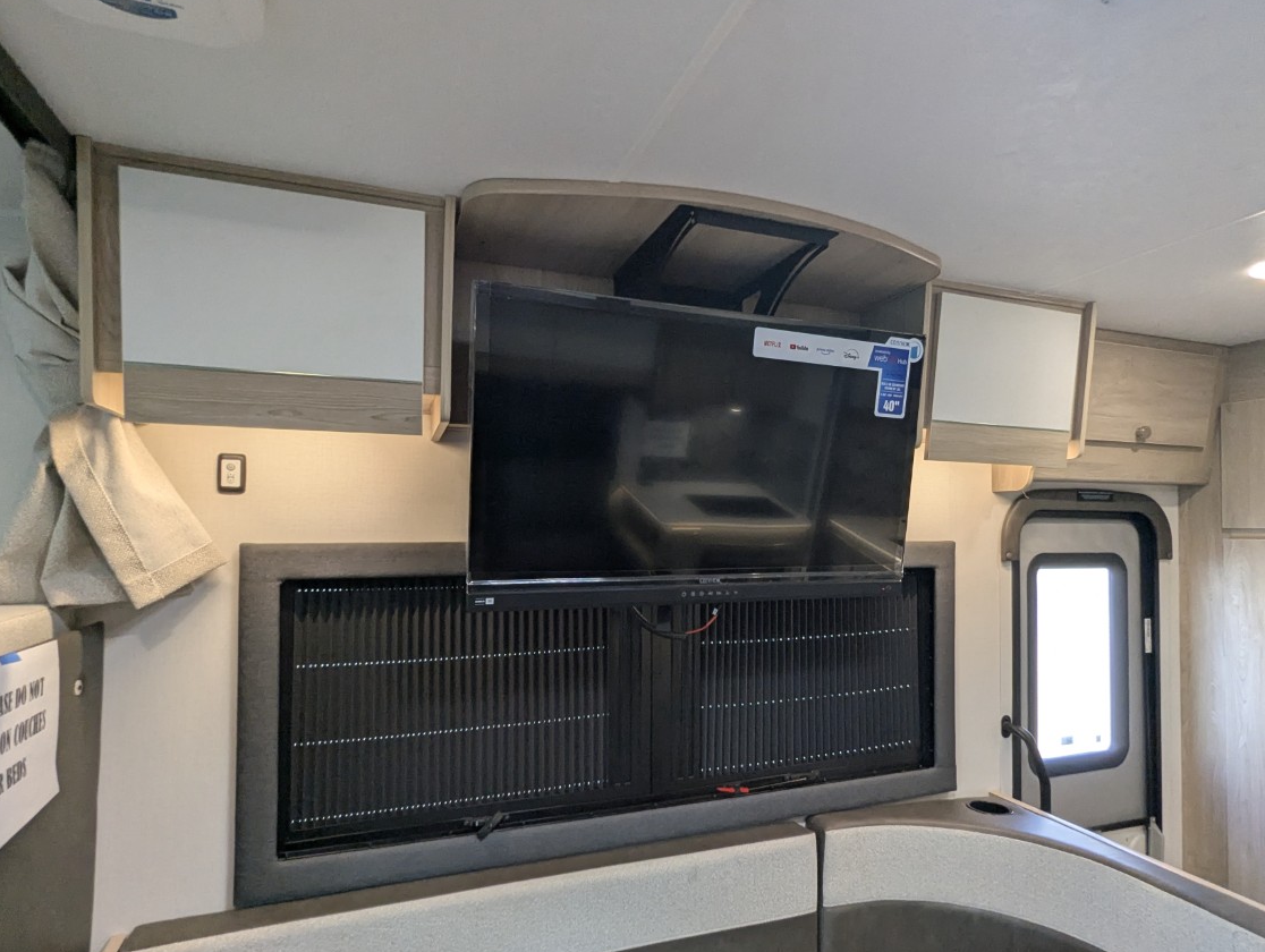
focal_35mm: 20
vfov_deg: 66.0
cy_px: 508
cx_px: 677
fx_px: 732
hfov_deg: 81.6
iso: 191
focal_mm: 2.35
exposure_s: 1/117
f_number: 2.2
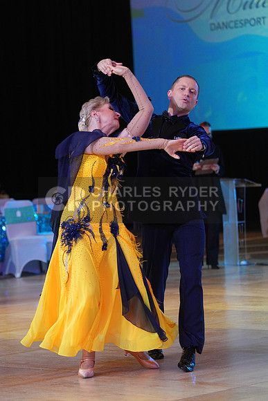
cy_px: 200
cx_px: 134
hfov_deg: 10.3
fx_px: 1484
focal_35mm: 133
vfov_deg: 15.4
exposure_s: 1/400
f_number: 4
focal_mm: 133
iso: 2500
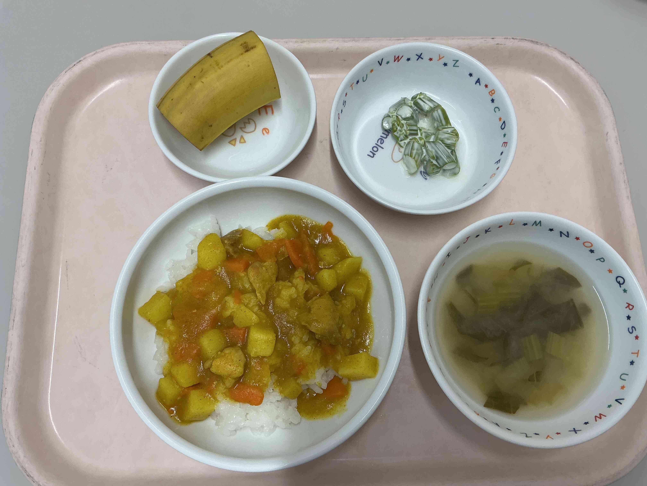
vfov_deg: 48.2
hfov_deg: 61.7
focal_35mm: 29
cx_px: 324
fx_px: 542
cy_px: 243
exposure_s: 1/100
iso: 50
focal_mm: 3
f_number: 1.8
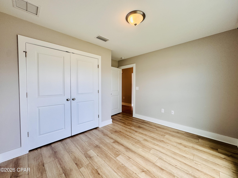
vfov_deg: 85.7
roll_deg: -0.2
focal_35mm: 14
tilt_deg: -1.8
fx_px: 96
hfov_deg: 102.1
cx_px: 119
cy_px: 89
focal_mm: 2.22
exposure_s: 1/120
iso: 64
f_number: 2.2
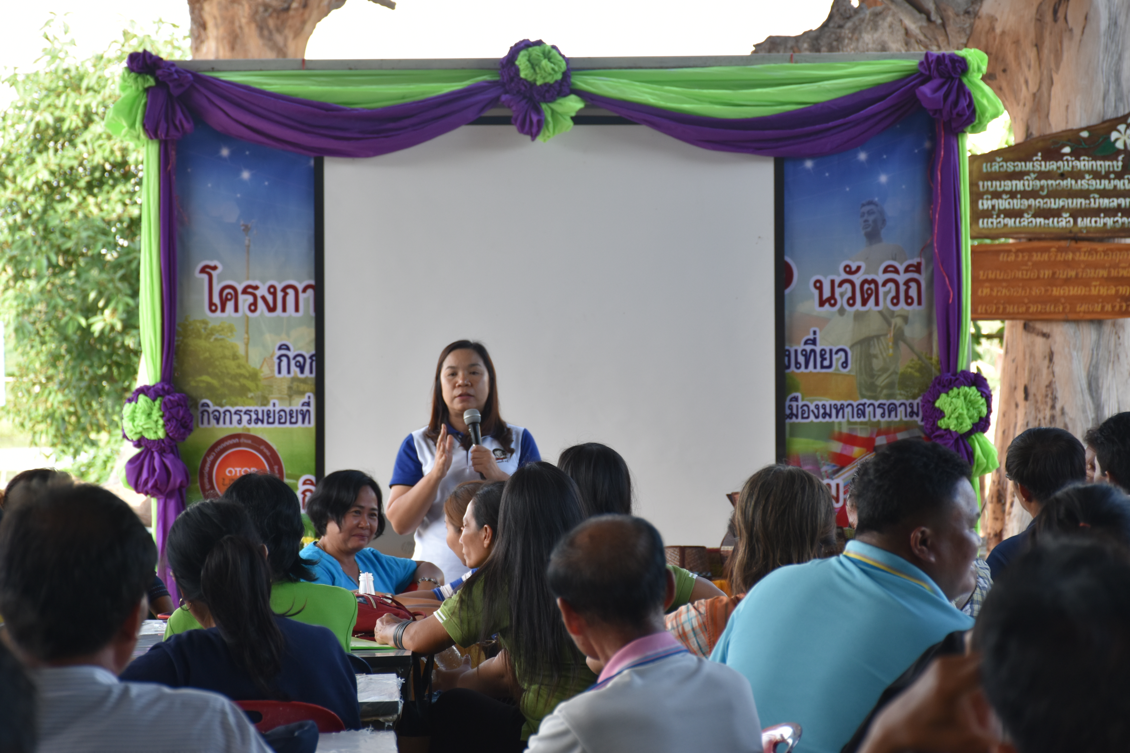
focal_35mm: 128
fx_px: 4002
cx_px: 565
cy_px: 376
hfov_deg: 16.1
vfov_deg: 10.8
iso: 400
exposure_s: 1/160
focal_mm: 85
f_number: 6.3
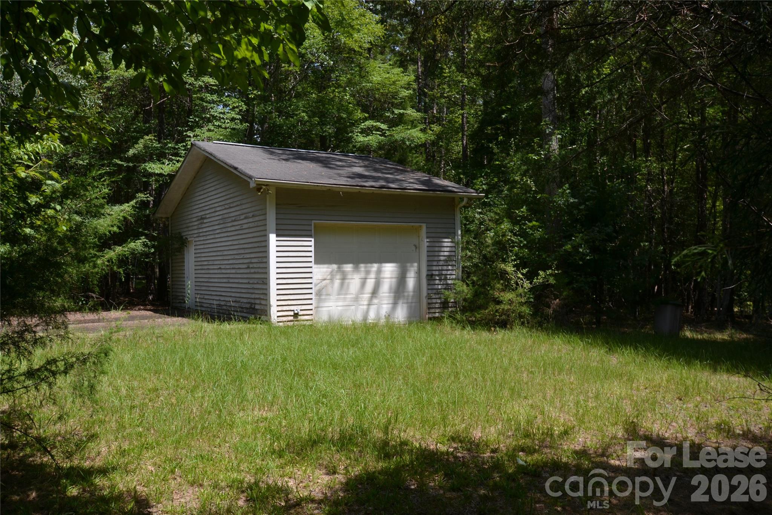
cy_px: 258
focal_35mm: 30
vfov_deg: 43.6
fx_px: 643
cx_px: 386
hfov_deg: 61.9
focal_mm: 20
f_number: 7.1
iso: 100
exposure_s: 1/200
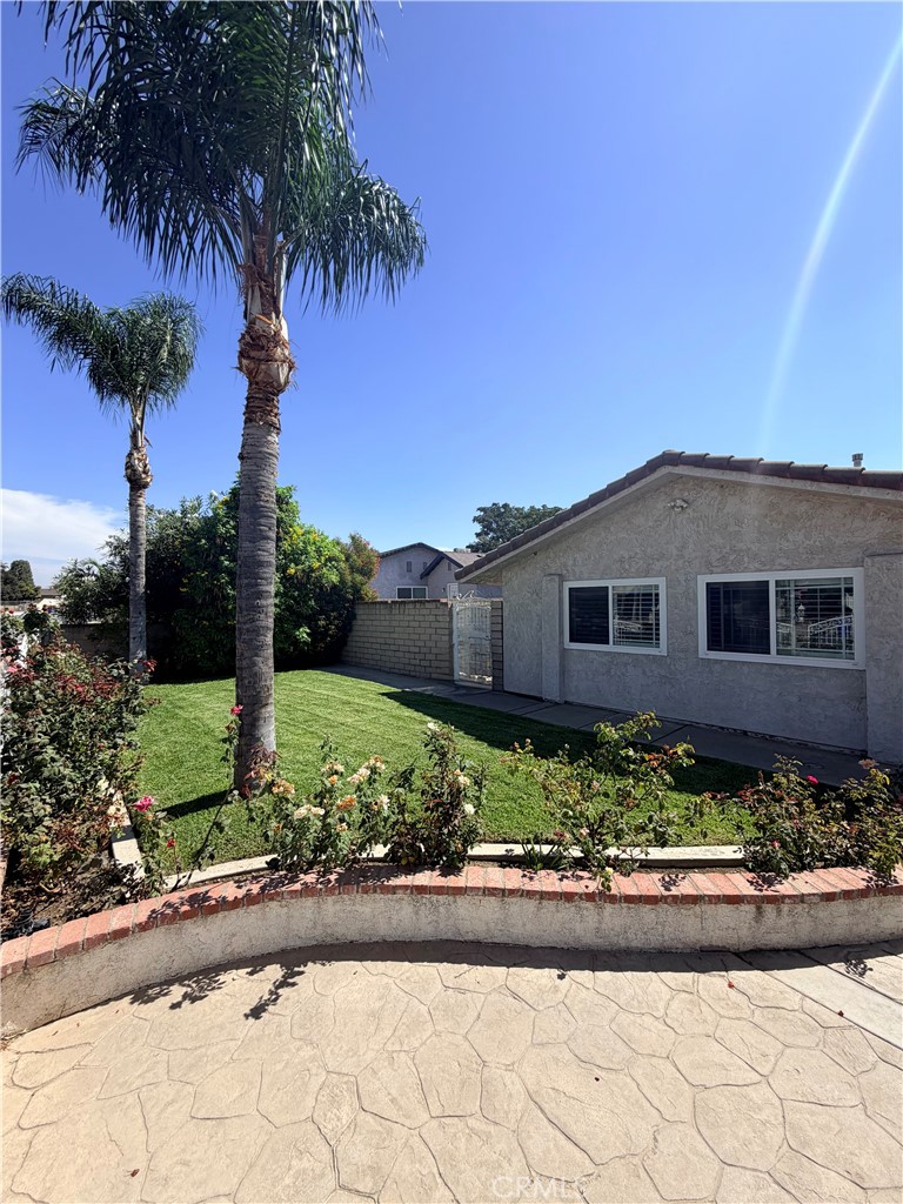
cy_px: 602
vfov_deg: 102.1
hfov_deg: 85.7
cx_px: 452
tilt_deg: +0.8
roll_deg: +0.9
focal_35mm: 14
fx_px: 487
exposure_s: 1/799
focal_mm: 2.22
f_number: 2.2
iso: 20
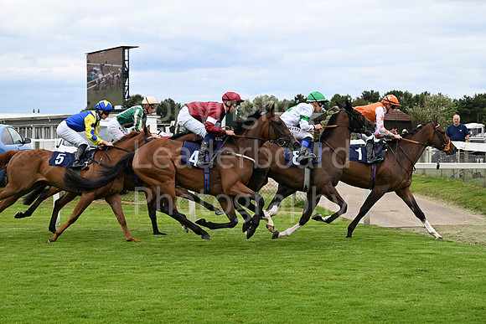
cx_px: 243
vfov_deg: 19.5
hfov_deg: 28.8
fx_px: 945
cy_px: 162
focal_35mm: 70
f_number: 5.6
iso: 400
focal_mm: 70
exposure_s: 1/1250
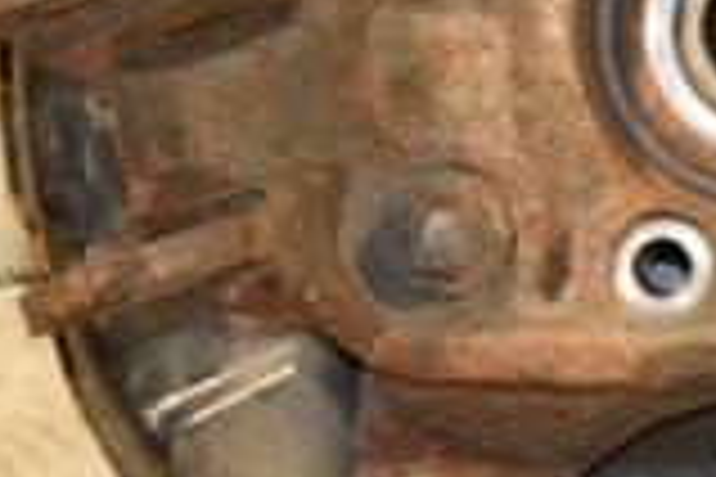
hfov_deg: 7.2
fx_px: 5628
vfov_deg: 4.8
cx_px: 752
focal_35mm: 283
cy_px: -58
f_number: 5
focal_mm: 50
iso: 800
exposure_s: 1/100
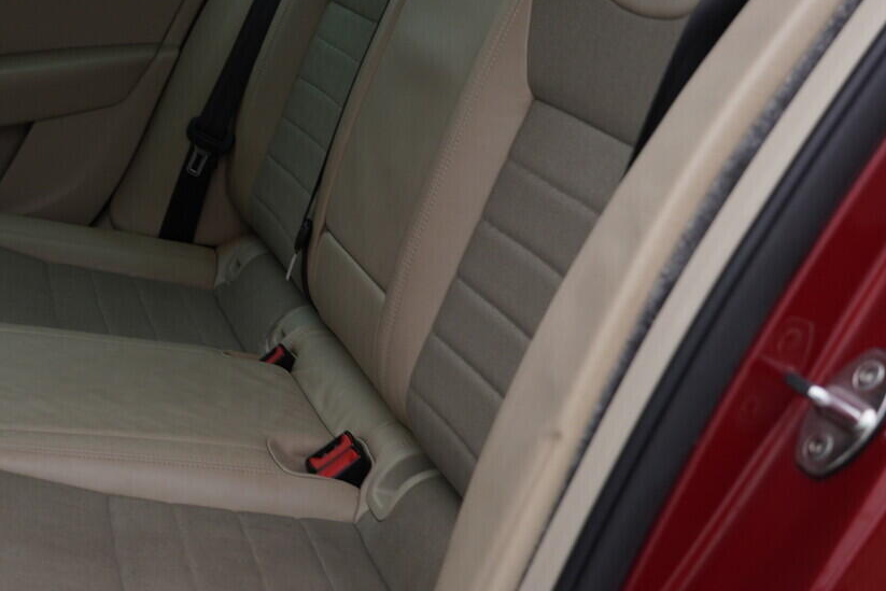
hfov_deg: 31.0
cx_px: 171
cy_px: 272
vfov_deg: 21.6
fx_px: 1551
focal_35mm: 63
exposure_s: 1/60
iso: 125
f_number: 3.5
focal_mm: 24
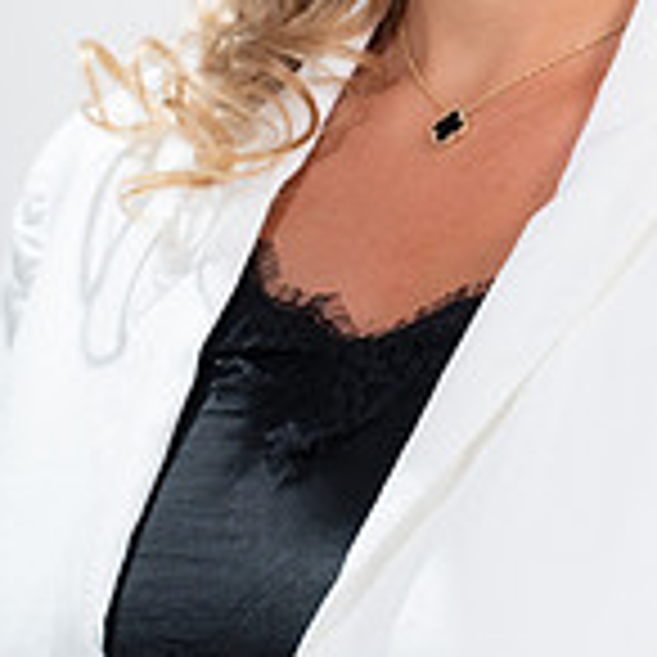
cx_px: 580
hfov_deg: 4.0
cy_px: 63
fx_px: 9362
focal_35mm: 436
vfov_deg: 4.0
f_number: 5.6
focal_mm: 167
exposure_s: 1/200
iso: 320
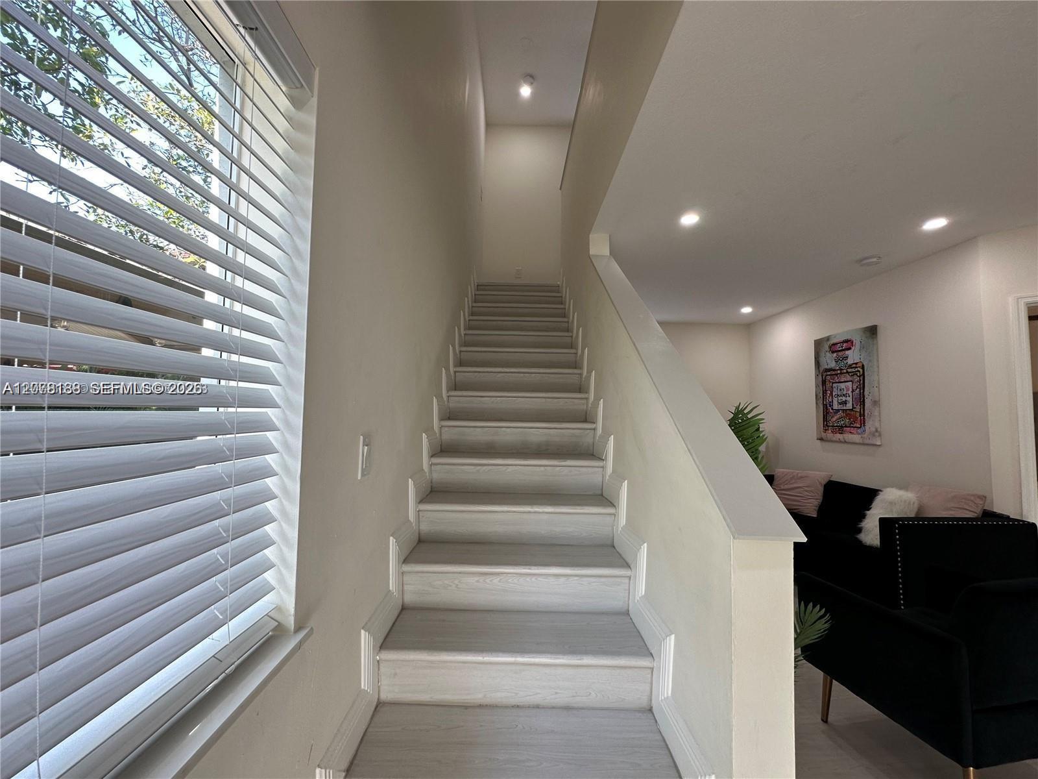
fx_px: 420
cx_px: 519
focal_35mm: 14
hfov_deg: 102.1
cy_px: 390
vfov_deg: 85.7
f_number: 2.2
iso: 80
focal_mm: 2.22
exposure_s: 1/120
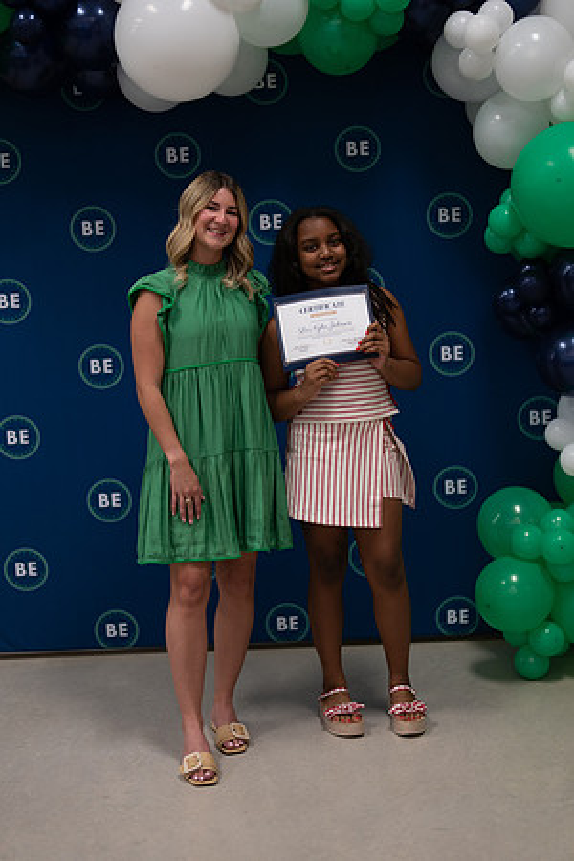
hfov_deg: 27.0
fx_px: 1196
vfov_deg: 39.6
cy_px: 430
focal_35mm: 50
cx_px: 287
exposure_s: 1/500
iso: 640
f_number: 1.2
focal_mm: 50
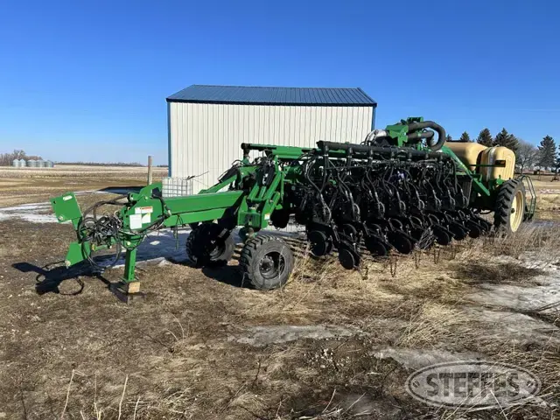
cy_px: 210
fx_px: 388
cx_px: 280
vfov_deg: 56.8
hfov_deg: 71.6
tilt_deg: -5.3
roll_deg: -1.6
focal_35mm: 24
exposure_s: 1/5263
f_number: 1.78
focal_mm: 6.86
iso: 80
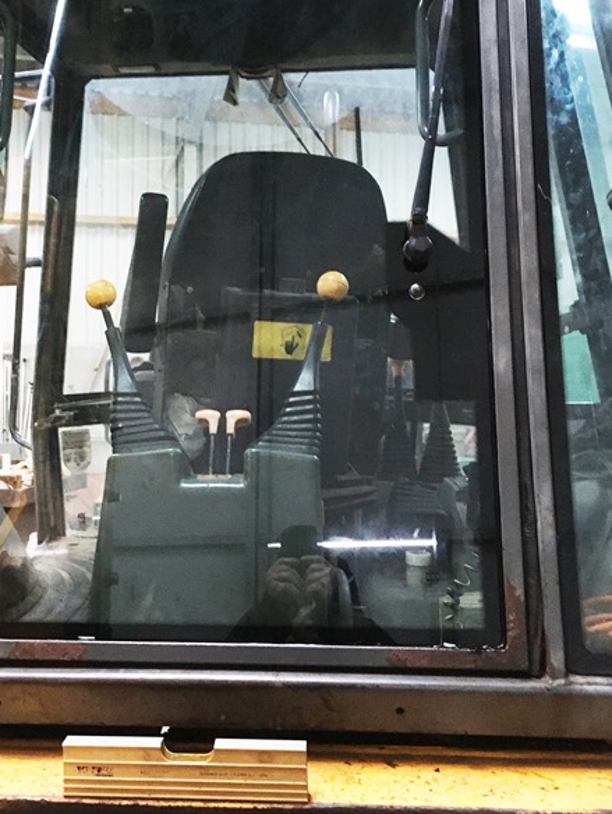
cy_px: 332
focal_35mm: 40
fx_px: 942
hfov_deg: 35.8
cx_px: 238
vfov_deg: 46.5
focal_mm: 4.15
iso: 400
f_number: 2.2
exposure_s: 1/17
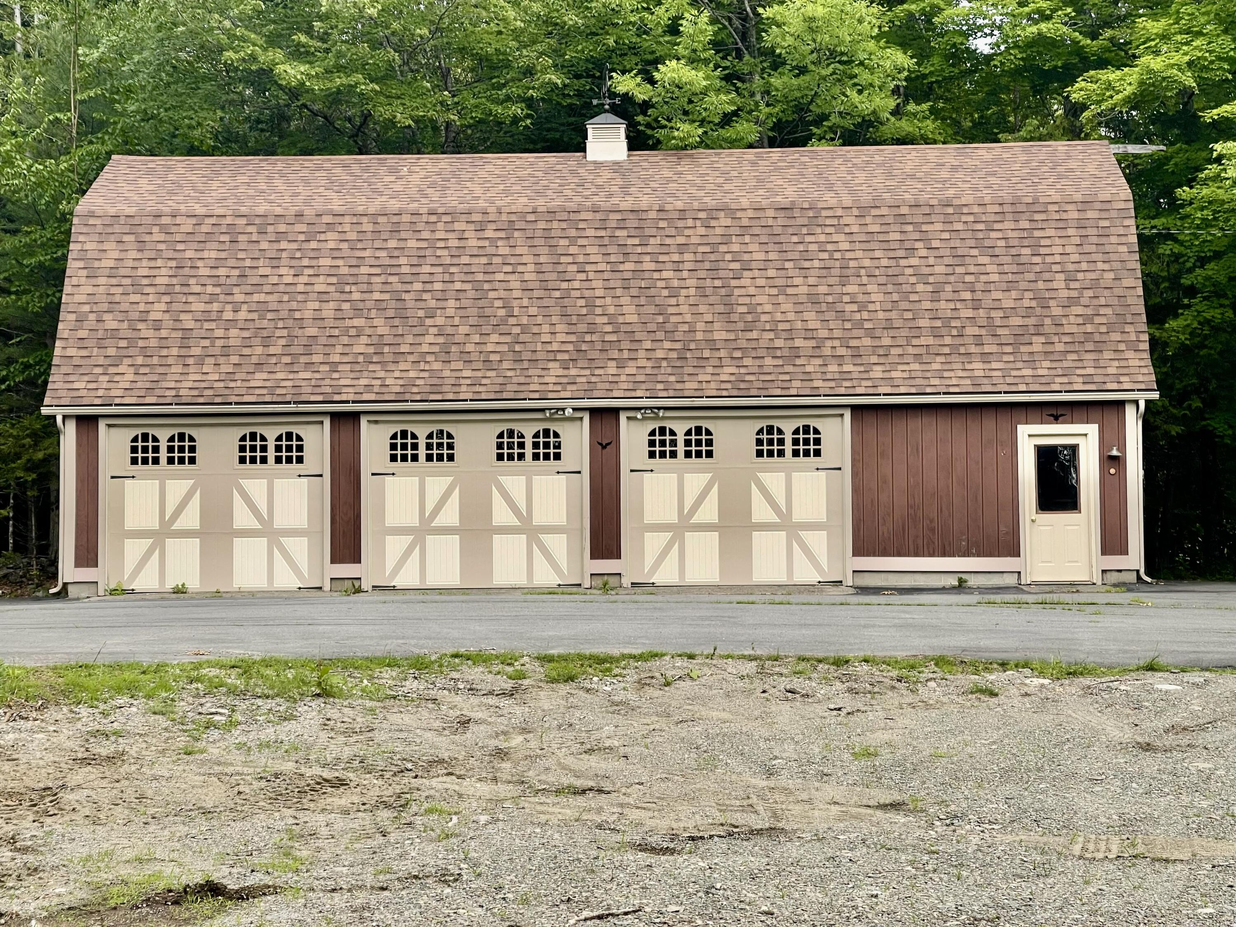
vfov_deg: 22.9
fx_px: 2285
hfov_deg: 30.3
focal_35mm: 64
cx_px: 618
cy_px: 464
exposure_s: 1/261
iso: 20
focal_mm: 7.5
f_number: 2.2
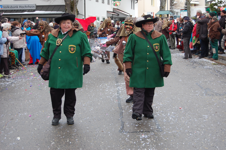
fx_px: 423
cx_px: 113
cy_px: 75
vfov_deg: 20.1
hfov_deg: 29.9
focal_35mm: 68
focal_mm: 45
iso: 400
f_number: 5.3
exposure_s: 1/125
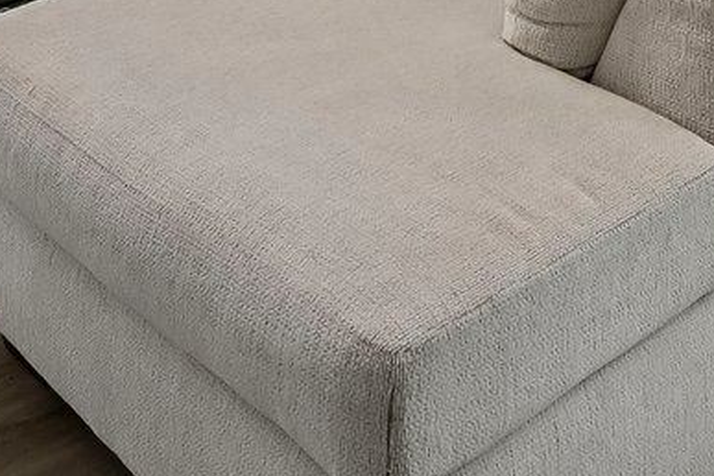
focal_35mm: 74
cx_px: 417
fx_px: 1468
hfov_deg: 27.3
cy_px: -641
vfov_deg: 13.7
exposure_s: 1/15
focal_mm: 14
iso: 320
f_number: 8
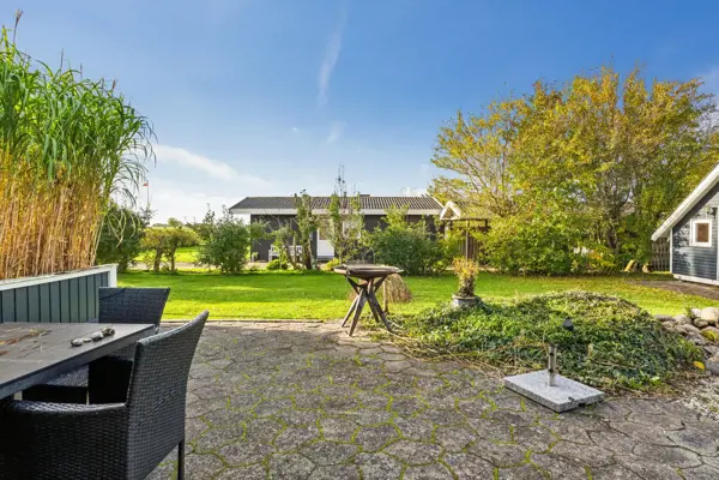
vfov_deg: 61.3
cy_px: 240
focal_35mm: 20
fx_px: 404
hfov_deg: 83.3
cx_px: 360
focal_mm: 13.5
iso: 400
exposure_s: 1/320
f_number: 8
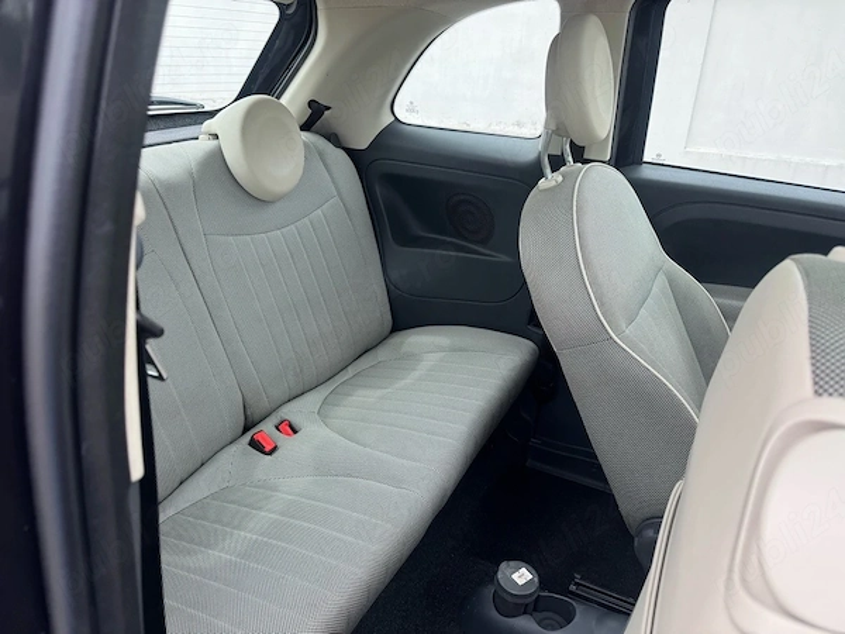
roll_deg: -2.0
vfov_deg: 56.8
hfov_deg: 71.6
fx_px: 586
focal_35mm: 24
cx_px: 422
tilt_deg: -24.6
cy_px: 317
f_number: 1.78
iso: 80
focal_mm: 6.76
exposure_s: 1/481
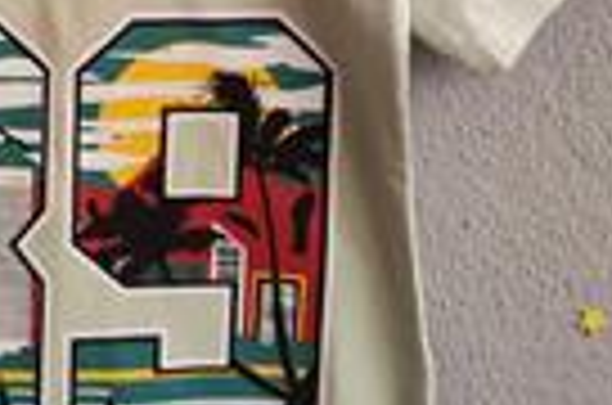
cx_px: 40
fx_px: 1289
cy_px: -97
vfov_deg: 17.0
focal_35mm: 76
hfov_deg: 25.7
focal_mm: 5.59
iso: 400
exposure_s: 1/86.6
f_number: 1.88
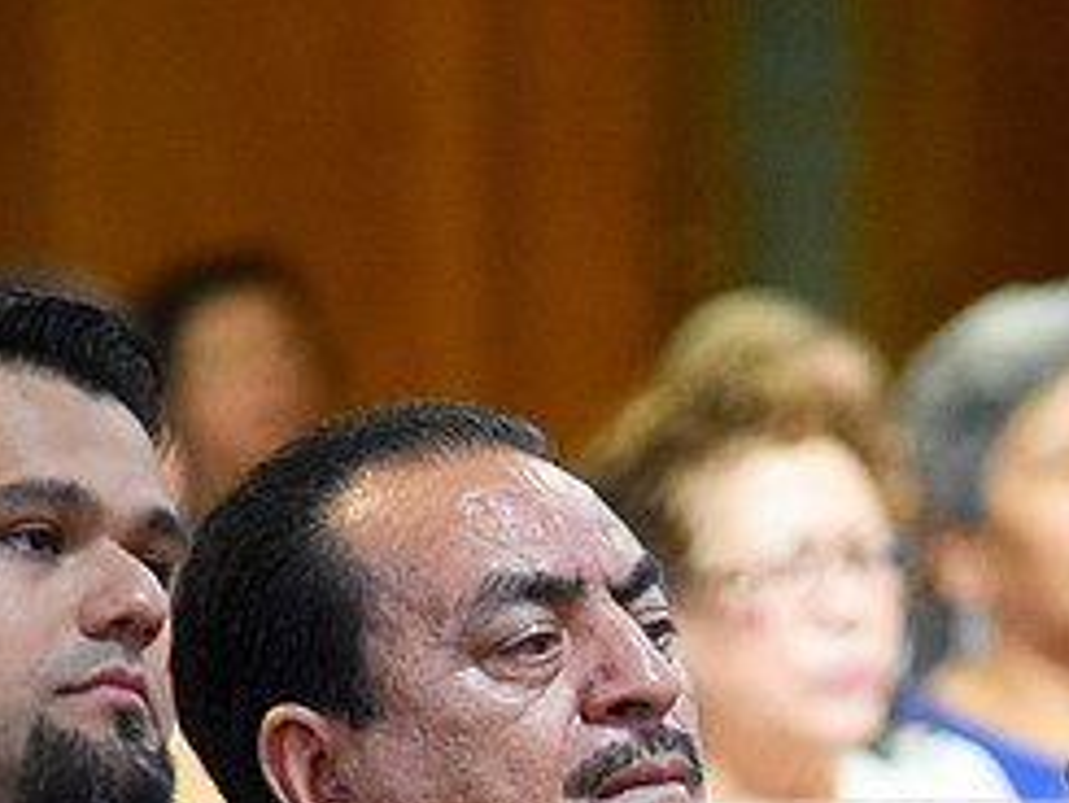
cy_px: 831
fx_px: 25335
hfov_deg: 2.4
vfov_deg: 1.8
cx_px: 873
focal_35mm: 820
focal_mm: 240
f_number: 5.3
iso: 3200
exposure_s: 1/60
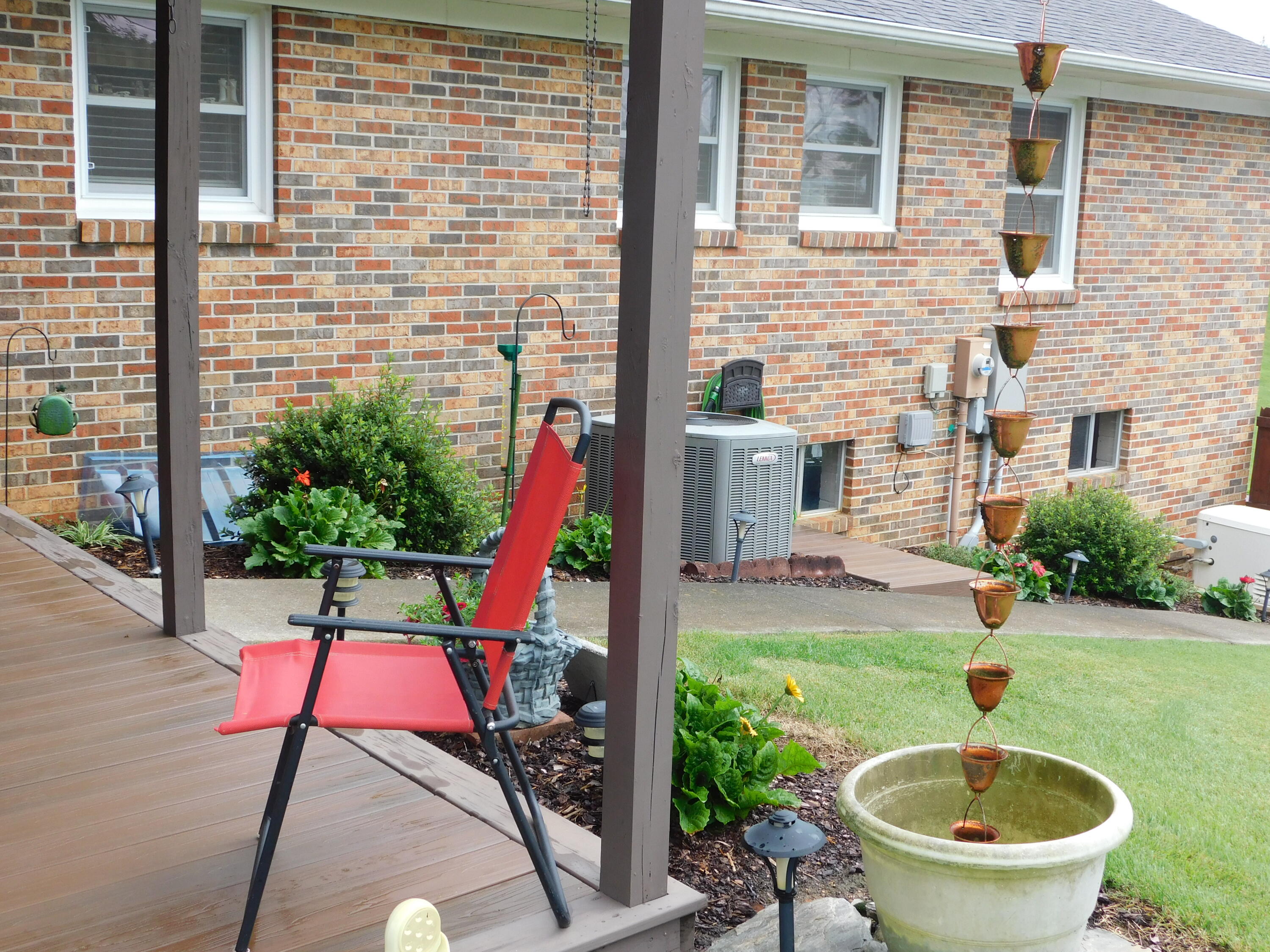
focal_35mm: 40
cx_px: 635
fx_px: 1468
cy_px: 476
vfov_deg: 36.0
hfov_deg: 46.8
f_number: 3.6
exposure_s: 1/320
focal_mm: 7.1
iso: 125
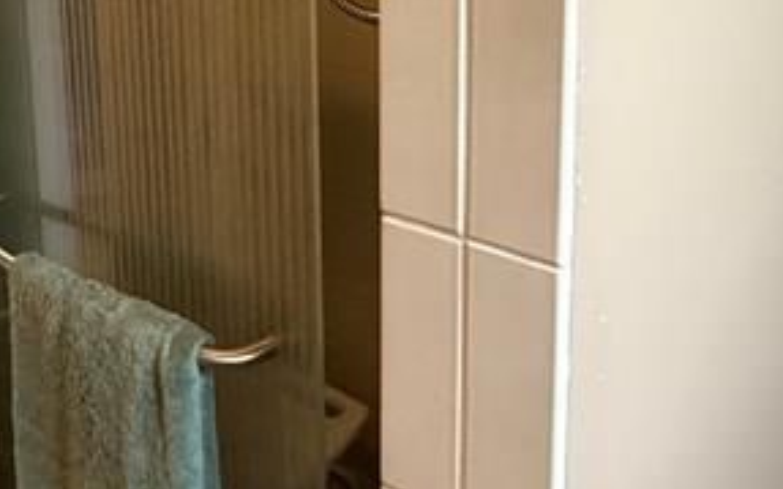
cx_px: 346
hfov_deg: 38.2
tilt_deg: -11.0
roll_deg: +0.1
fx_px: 1130
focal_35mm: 53
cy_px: 82
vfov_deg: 23.9
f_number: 2.2
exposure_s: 1/60
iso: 500
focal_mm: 2.22
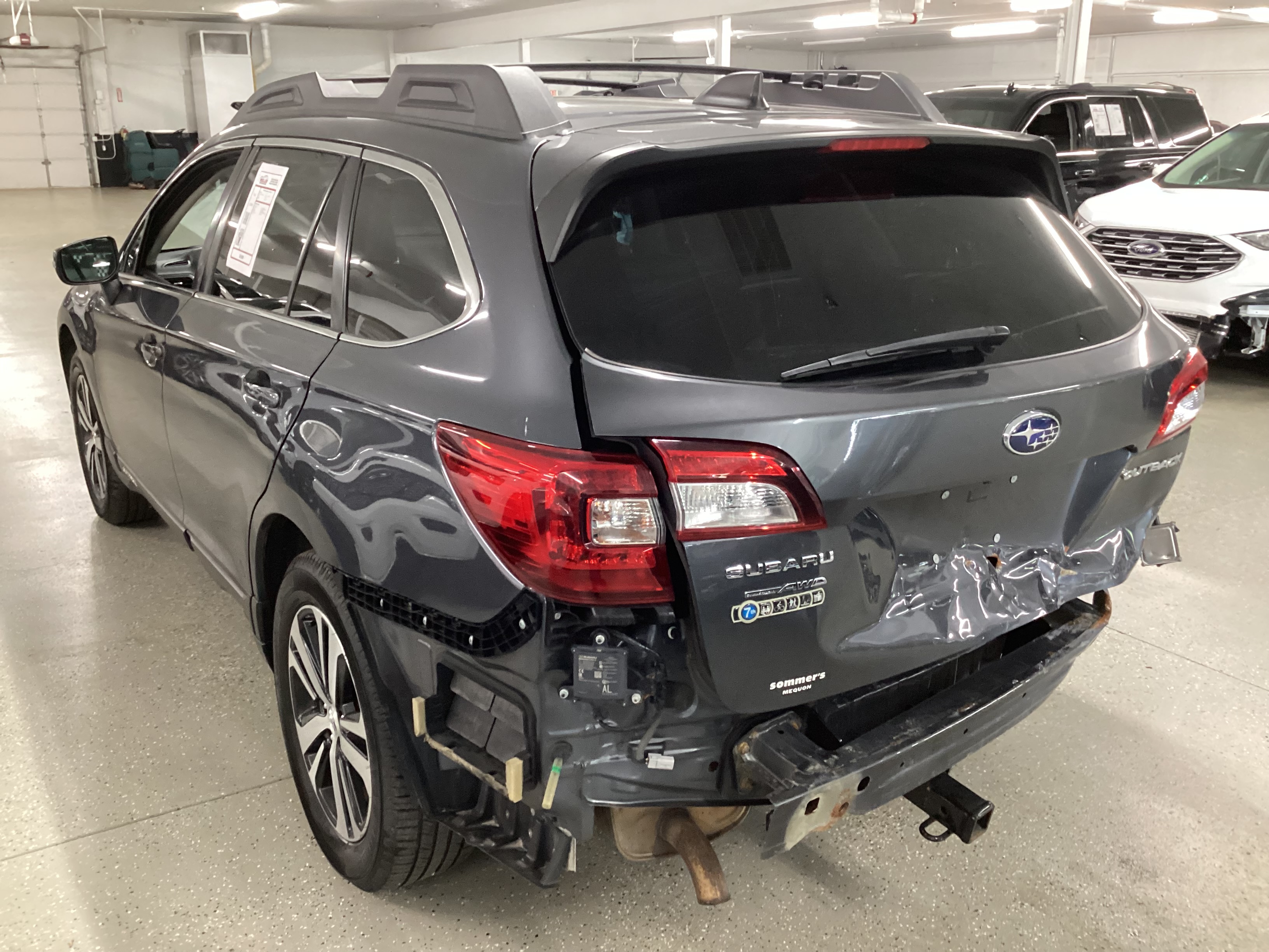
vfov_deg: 45.4
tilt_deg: -17.9
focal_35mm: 31
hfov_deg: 58.4
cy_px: 476
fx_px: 1136
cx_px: 634
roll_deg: -1.2
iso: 320
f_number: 2.4
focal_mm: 3.3
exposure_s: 1/33
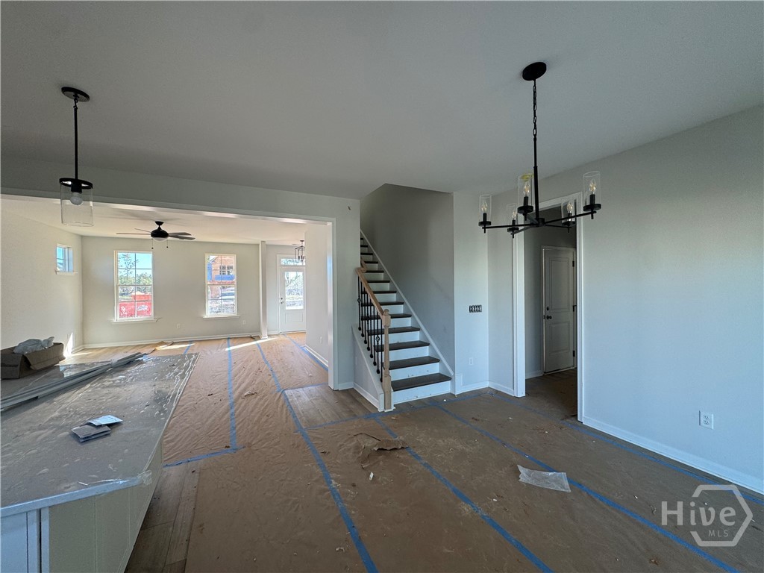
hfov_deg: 102.1
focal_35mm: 14
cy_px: 286
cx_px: 382
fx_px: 309
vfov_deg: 85.7
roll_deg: -0.1
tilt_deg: -1.2
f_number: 2.2
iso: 80
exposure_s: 1/99
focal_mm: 2.22
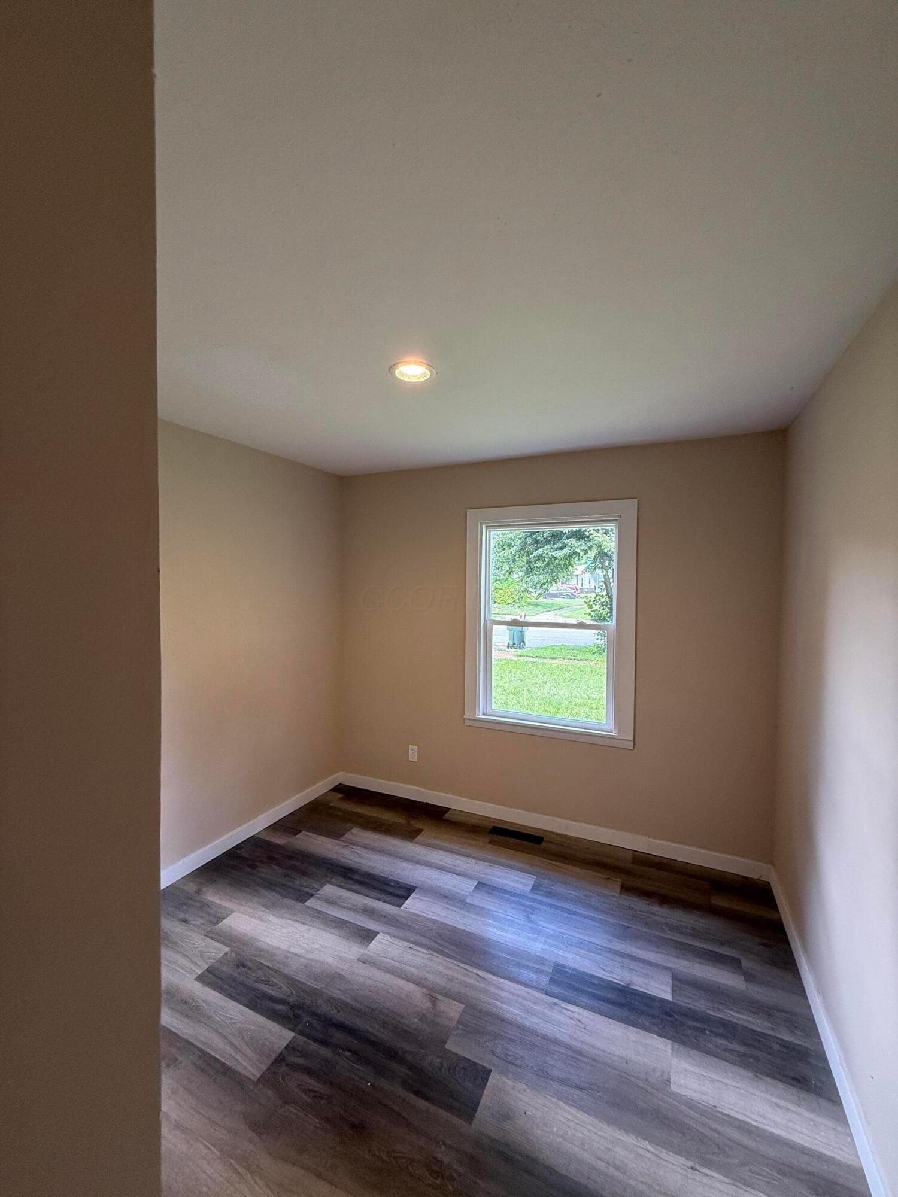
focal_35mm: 14
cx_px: 449
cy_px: 598
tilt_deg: -0.4
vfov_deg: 102.1
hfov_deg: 85.7
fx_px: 484
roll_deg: +0.3
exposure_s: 1/99
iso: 200
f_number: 2.2
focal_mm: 2.22
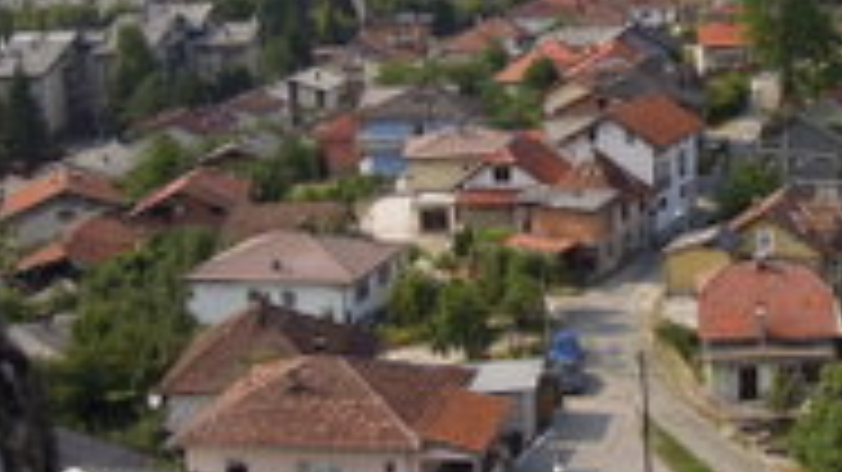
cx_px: 770
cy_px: 126
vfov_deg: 17.9
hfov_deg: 30.0
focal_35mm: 67
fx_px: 1495
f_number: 2.8
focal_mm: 4.3
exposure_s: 1/1600
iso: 160
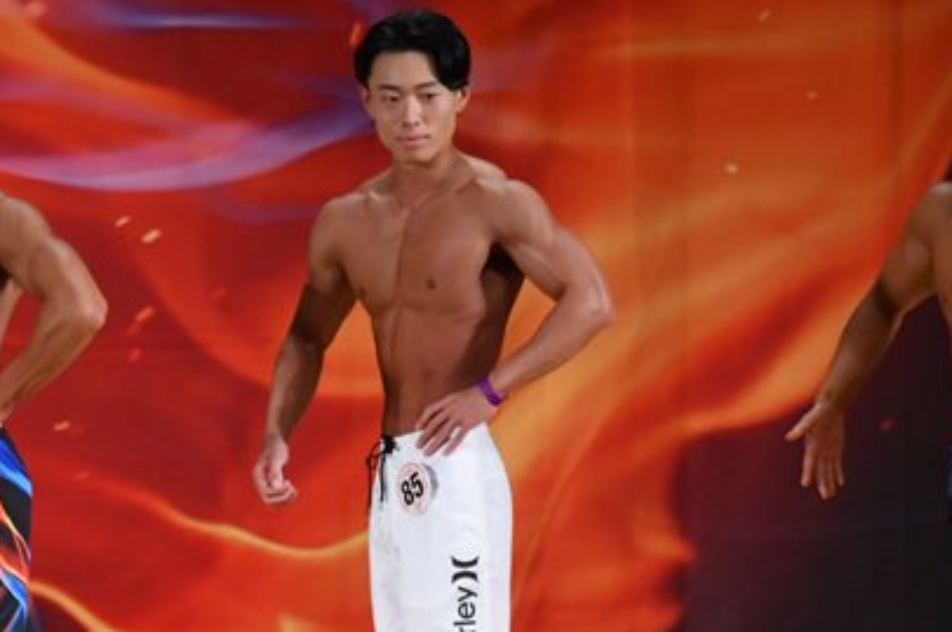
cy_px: 491
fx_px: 11384
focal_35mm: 431
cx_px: 229
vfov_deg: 3.2
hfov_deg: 4.8
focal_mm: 150
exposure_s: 1/400
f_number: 5.6
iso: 3200
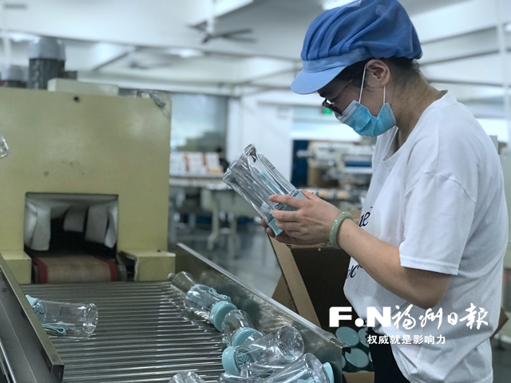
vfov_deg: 25.7
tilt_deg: -2.0
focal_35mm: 57
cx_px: 256
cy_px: 192
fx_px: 841
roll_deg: -2.7
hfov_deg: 33.8
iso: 250
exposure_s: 1/50
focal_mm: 6.6
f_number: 2.8
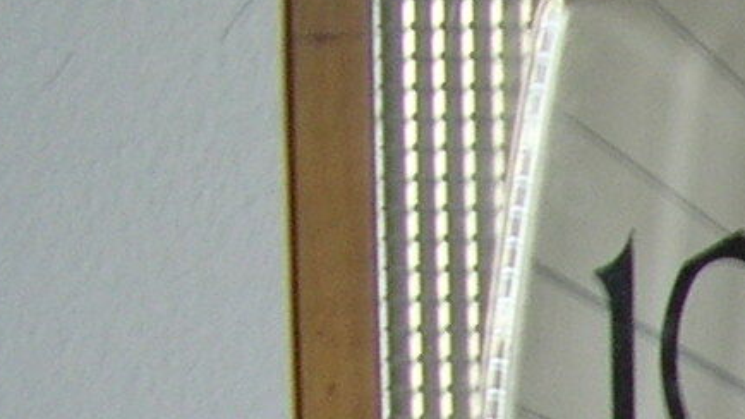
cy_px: 914
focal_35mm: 201
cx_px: 1828
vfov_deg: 5.9
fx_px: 3970
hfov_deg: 9.5
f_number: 2.8
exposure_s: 1/6.4
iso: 51
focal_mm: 5.8
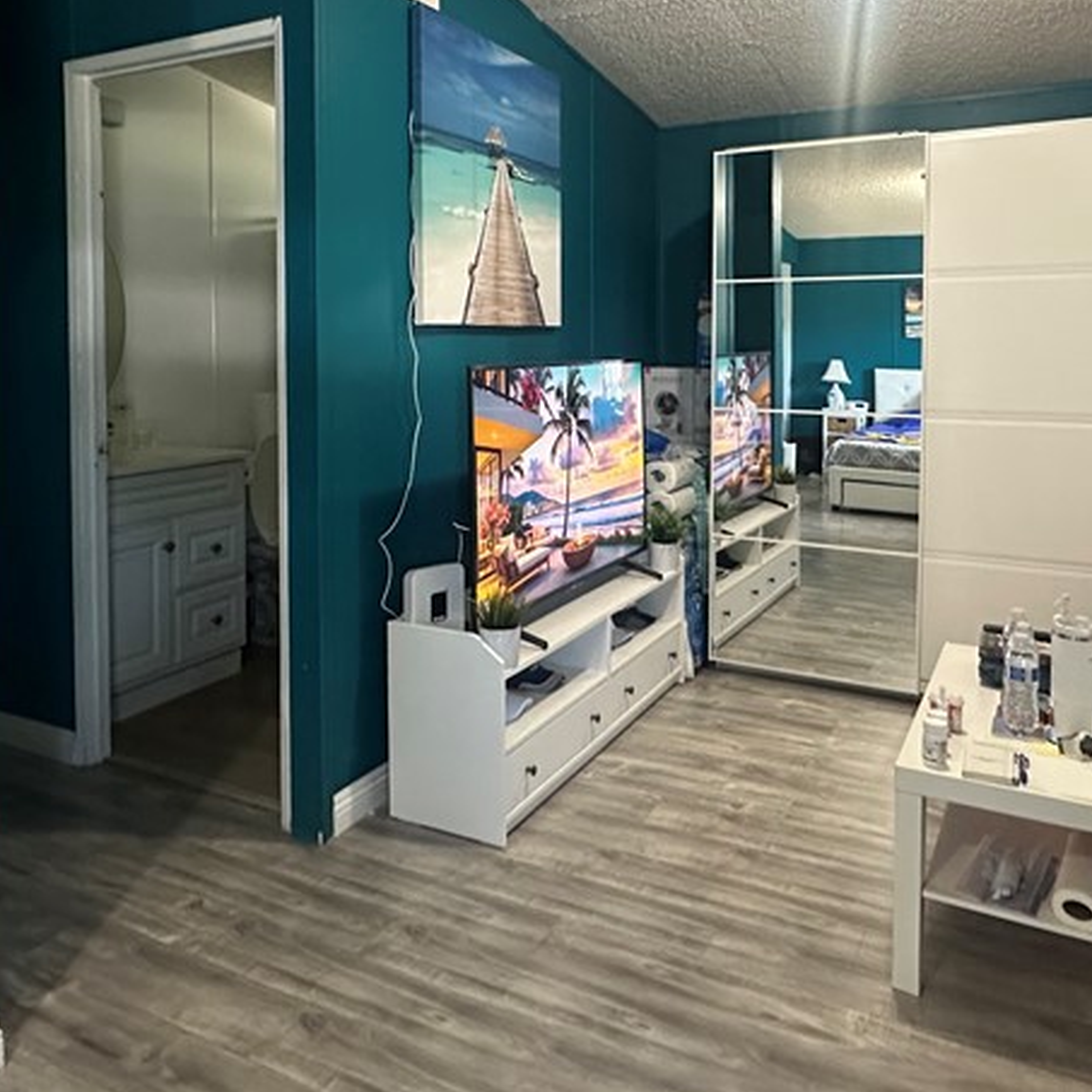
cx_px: 513
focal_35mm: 28
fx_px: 999
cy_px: 371
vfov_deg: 56.2
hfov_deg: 57.3
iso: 800
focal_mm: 2.22
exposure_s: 1/60
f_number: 2.2
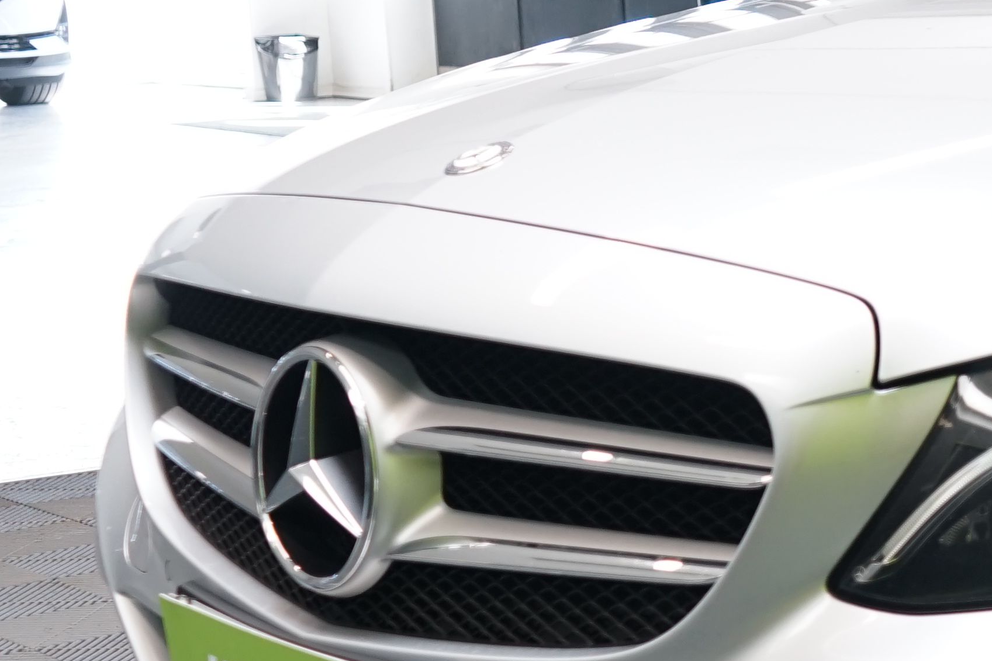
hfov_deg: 18.4
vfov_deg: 13.8
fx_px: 2728
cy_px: 472
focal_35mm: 99
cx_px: 1463
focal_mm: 28
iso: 500
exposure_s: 1/30
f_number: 4.5
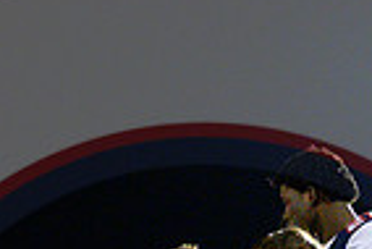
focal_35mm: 98
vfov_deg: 13.0
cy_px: 406
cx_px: 191
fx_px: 1014
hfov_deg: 20.8
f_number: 2.8
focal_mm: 24
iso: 32000
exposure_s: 1/3200
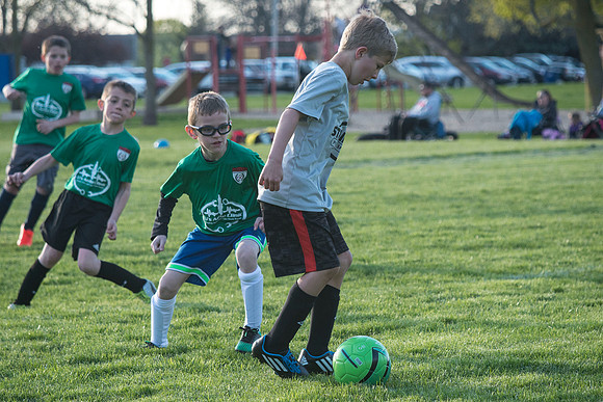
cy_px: 229
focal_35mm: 214
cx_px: 306
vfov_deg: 6.4
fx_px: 3581
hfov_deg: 9.6
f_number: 7.1
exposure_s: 1/1000
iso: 1600
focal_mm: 185
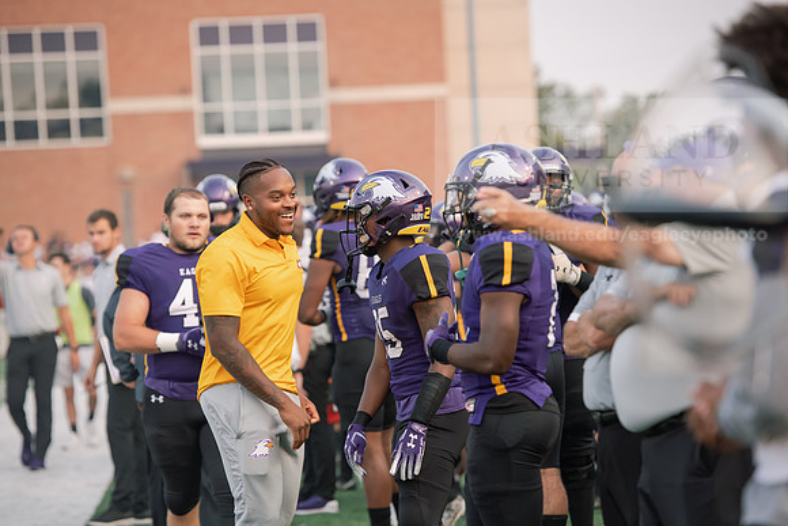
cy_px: 263
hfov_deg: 12.8
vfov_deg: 8.6
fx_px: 3503
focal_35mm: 160
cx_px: 394
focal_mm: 160
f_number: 4
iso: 800
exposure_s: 1/640
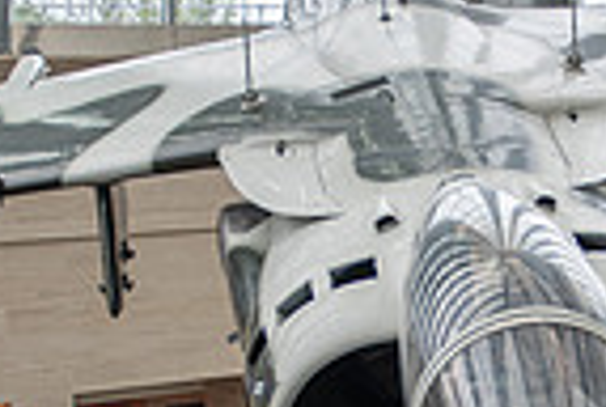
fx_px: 1704
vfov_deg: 13.5
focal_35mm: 101
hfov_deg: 20.0
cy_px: 333
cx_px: 453
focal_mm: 16
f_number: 2.8
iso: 100
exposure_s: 1/100
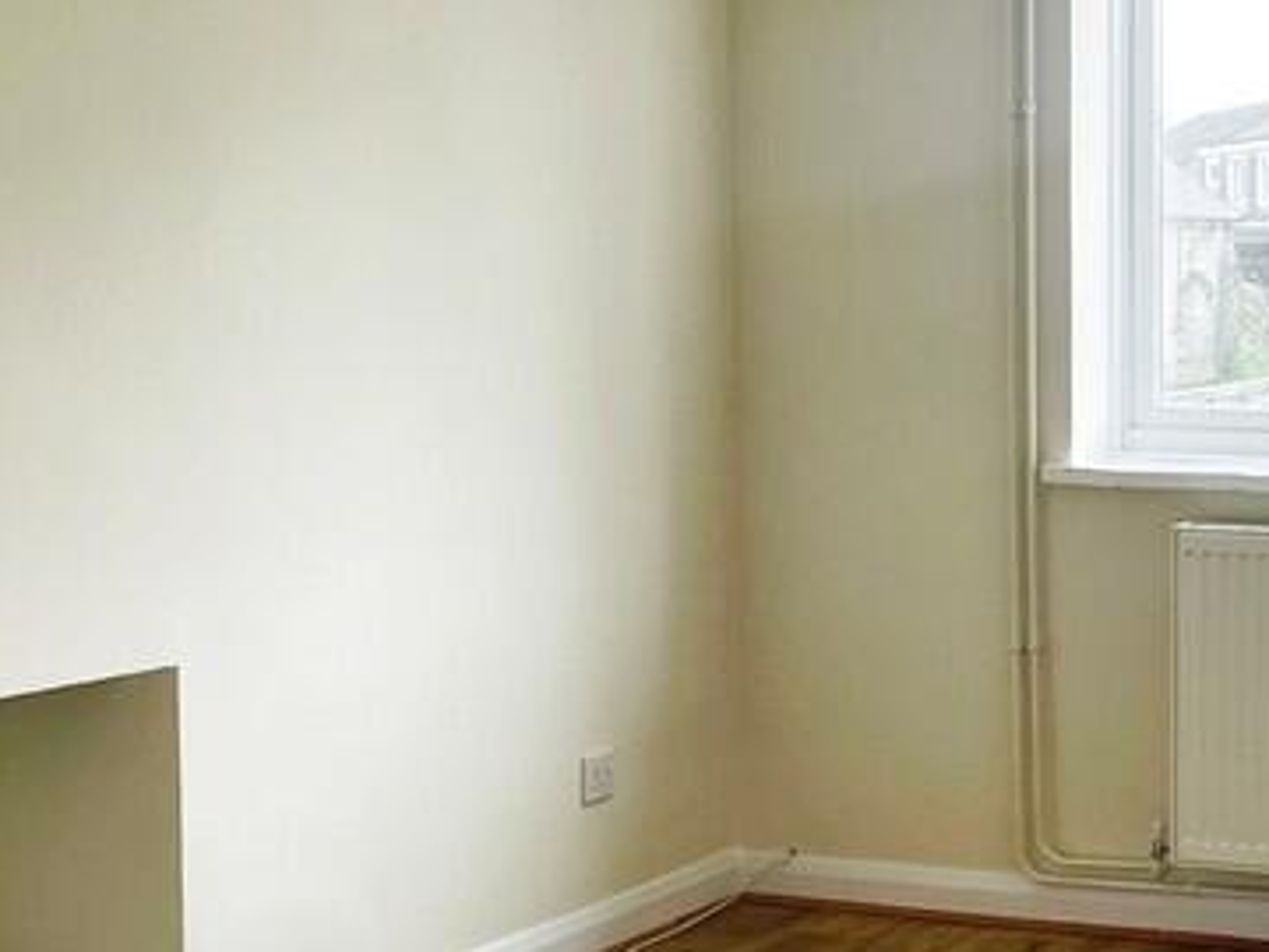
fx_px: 2713
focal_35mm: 74
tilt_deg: -5.2
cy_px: 619
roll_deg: -0.2
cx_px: 1347
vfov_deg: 19.8
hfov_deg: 24.8
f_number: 1.6
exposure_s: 1/121
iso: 64
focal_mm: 4.2
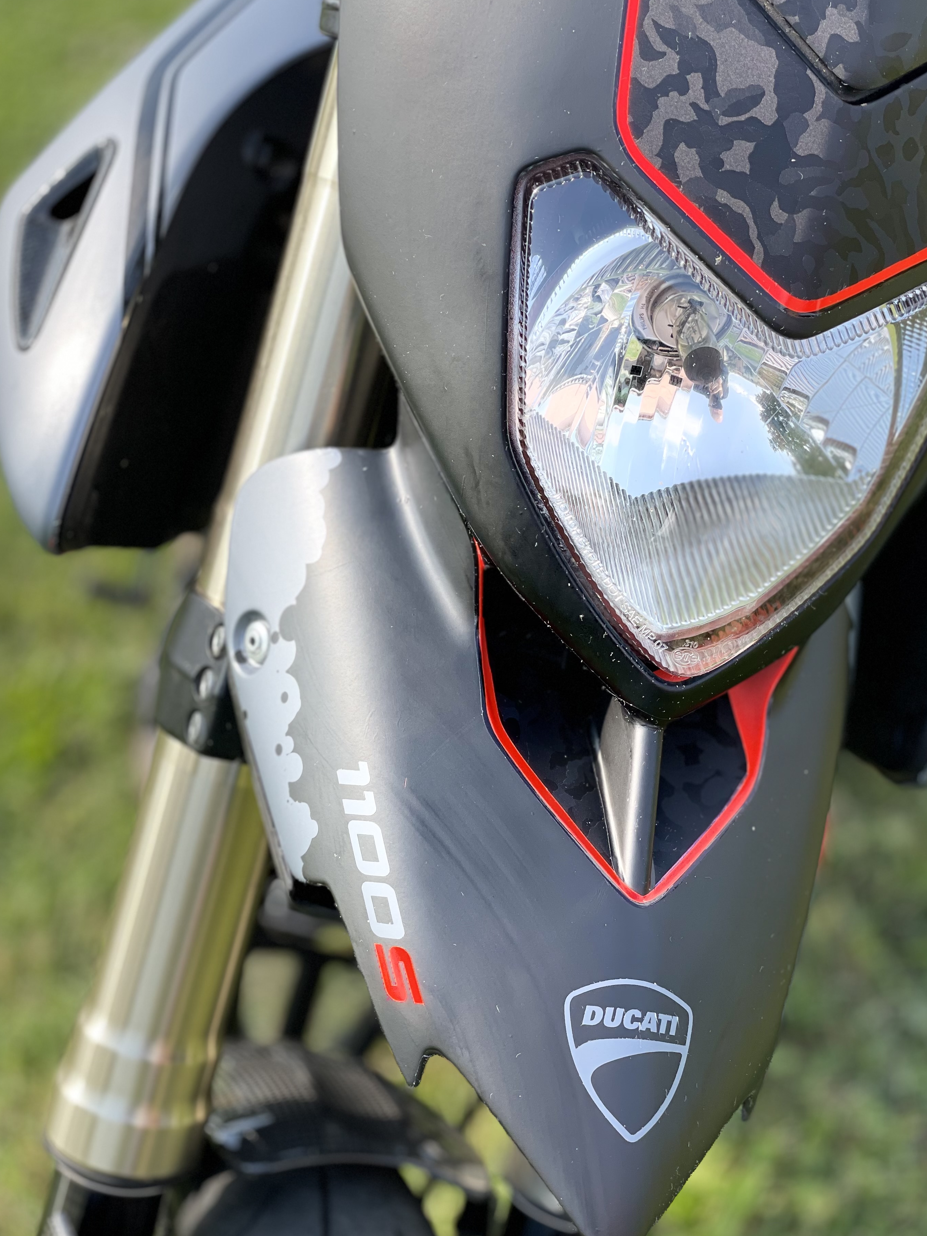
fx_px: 2071
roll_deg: +3.9
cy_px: 636
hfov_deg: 25.2
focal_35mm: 58
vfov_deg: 33.2
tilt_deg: -35.0
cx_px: 508
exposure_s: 1/300
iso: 25
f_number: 2
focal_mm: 6
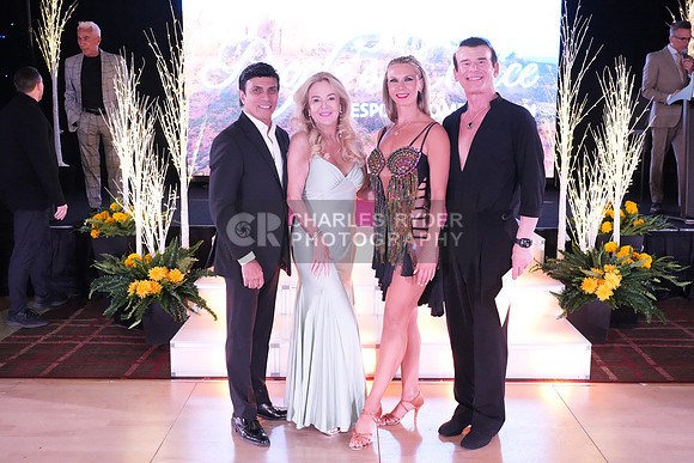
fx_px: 713
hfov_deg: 51.9
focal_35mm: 37
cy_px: 232
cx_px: 347
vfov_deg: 36.0
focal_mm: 37
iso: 10000
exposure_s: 1/200
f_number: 5.6
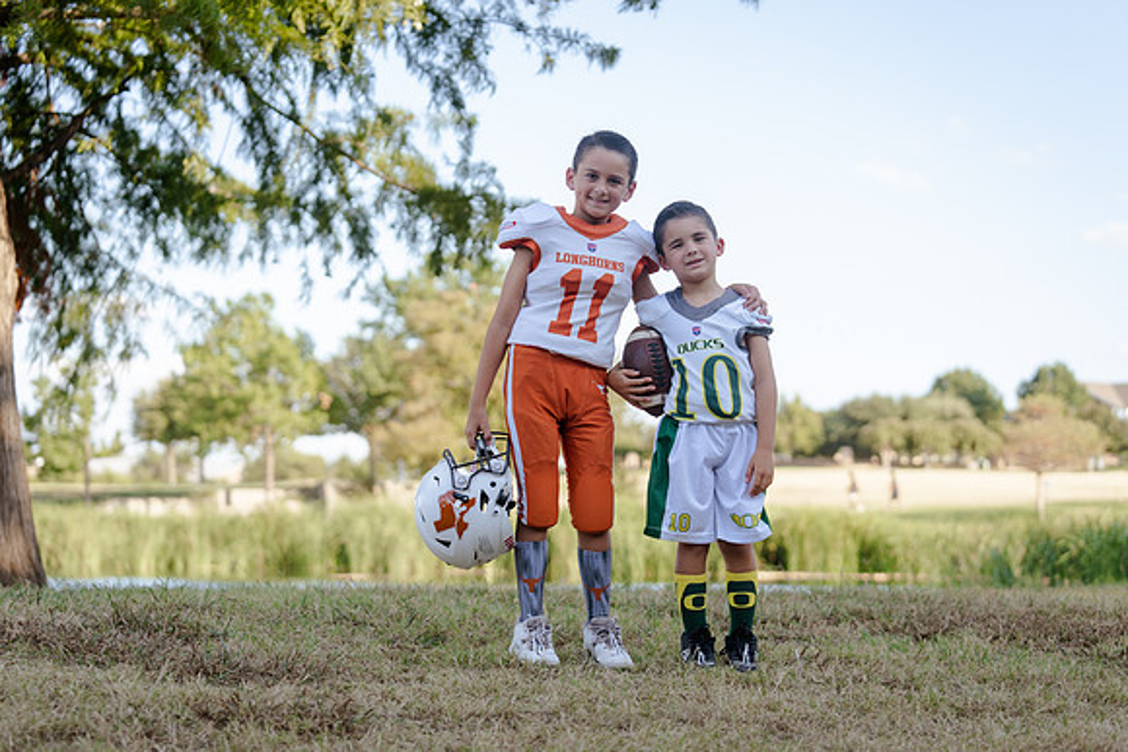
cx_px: 564
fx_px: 2194
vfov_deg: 19.5
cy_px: 376
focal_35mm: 70
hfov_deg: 28.8
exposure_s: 1/320
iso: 125
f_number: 3.2
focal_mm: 70
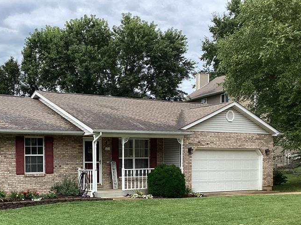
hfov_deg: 38.1
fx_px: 426
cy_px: 170
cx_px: 83
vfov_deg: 29.2
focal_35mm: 49
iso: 25
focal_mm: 3.3
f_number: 2.4
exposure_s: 1/334
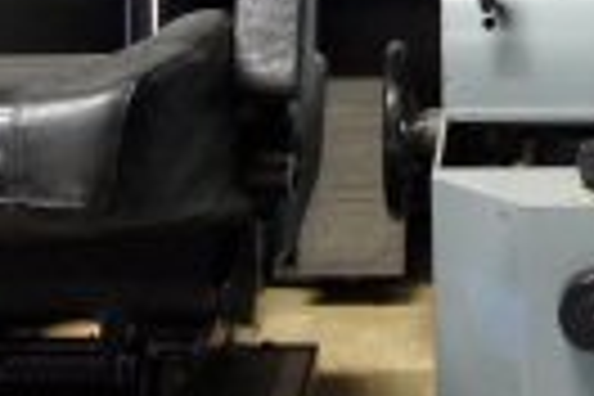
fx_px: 2029
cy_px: 27
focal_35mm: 123
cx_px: 558
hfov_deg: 16.4
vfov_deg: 11.1
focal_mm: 24
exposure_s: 1/25
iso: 3200
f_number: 4
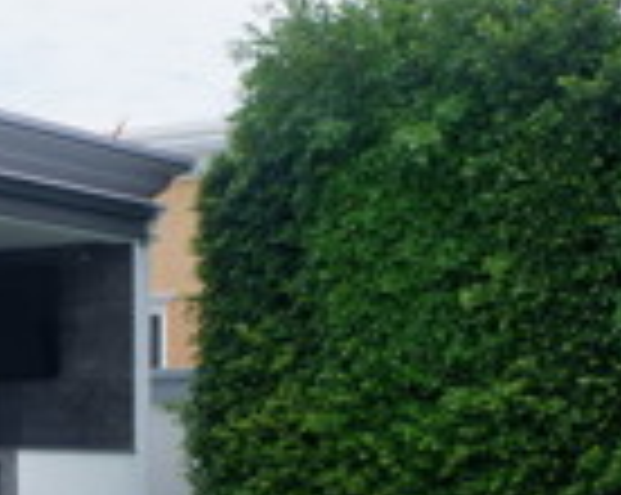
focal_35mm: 98
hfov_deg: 19.5
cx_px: 184
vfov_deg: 15.1
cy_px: 590
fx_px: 1799
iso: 400
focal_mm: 16
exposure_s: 1/640
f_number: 8
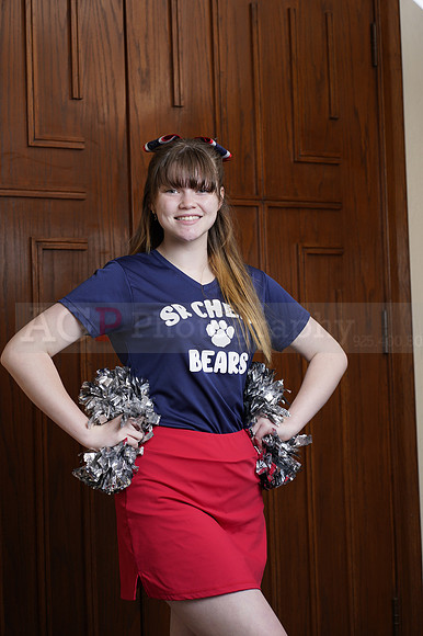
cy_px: 318
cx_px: 212
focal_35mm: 85
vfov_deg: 23.9
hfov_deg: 16.1
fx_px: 1500
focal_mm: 85
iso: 200
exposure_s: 1/250
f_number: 5.6
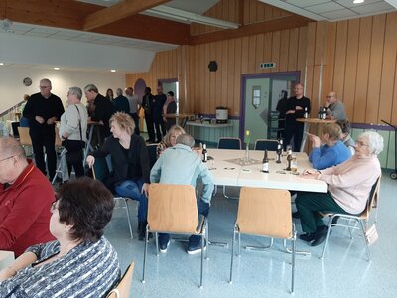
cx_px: 198
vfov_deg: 53.1
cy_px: 149
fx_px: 298
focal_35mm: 26
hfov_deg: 67.3
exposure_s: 1/33
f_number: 1.7
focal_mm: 3.93
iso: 160
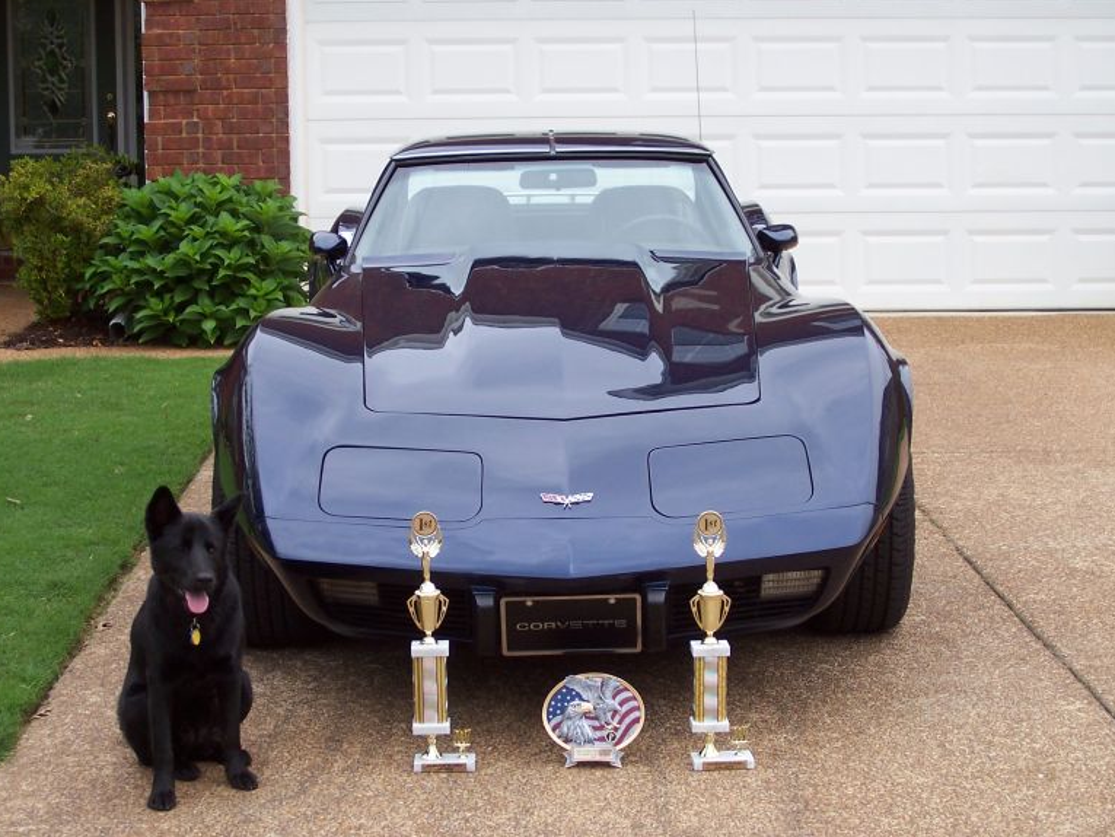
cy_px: 413
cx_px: 566
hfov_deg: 28.2
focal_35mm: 69
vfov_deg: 21.3
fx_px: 2223
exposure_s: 1/350
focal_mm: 10.8
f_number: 4
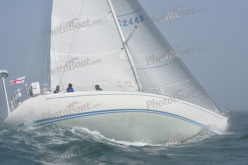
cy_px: 82
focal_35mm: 70
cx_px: 124
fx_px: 482
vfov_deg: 19.5
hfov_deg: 28.8
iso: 320
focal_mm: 70
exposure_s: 1/800
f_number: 14
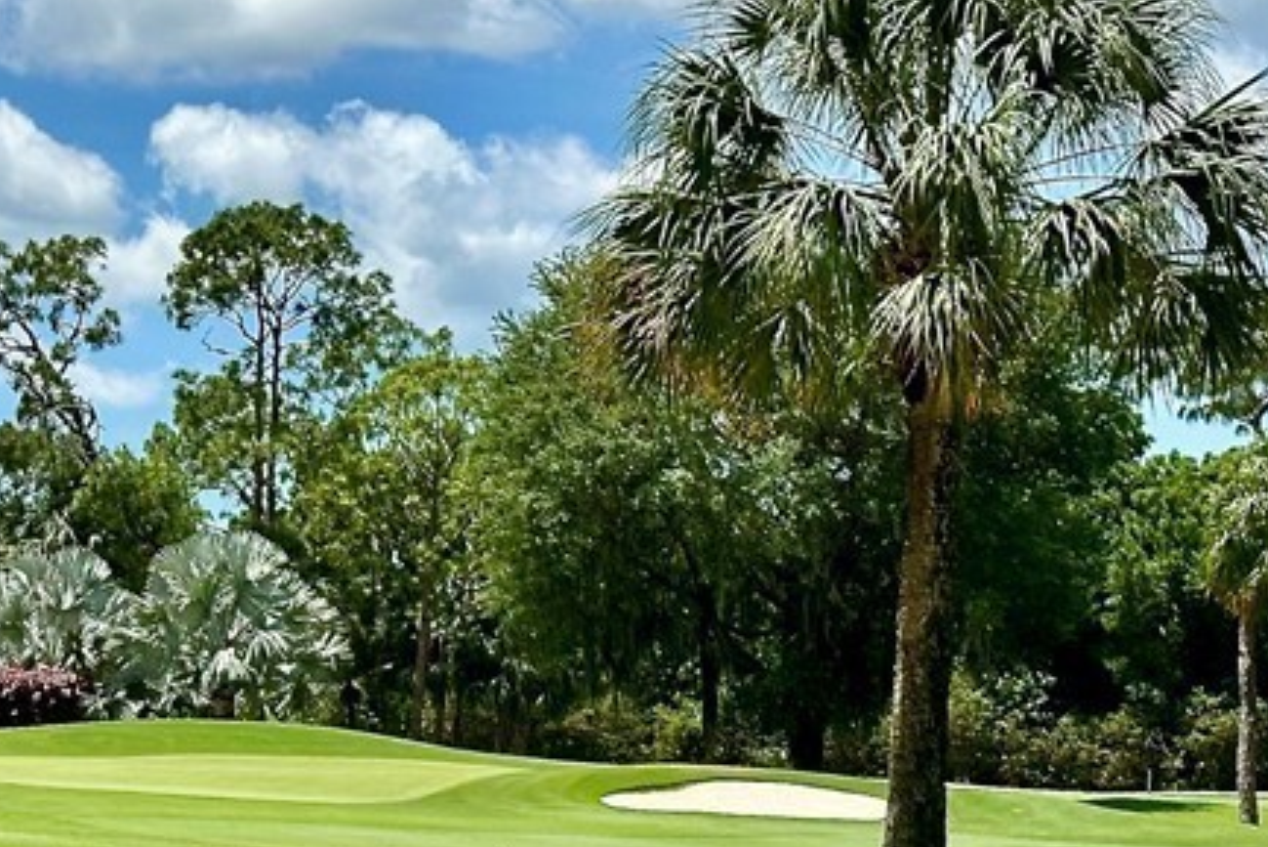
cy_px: 583
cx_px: 0
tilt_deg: +2.1
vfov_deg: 11.6
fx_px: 4157
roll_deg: -1.2
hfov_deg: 17.0
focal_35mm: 118
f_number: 1.78
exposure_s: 1/6623
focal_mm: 6.86
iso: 64
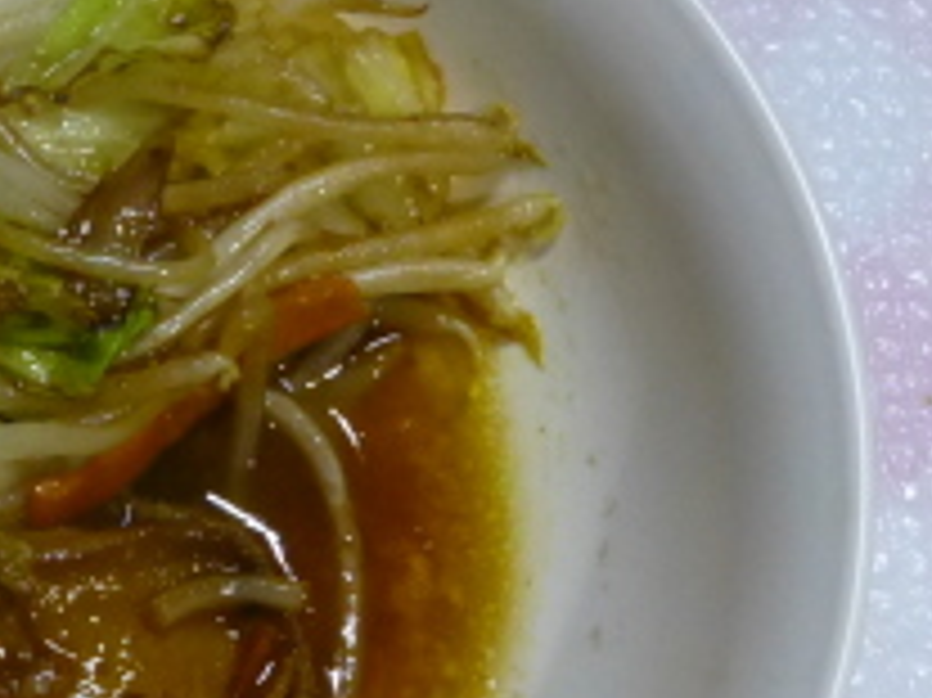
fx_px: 3713
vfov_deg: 10.7
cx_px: -32
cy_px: 471
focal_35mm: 138
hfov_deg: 14.1
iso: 800
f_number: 4.6
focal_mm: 9.7
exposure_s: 1/30
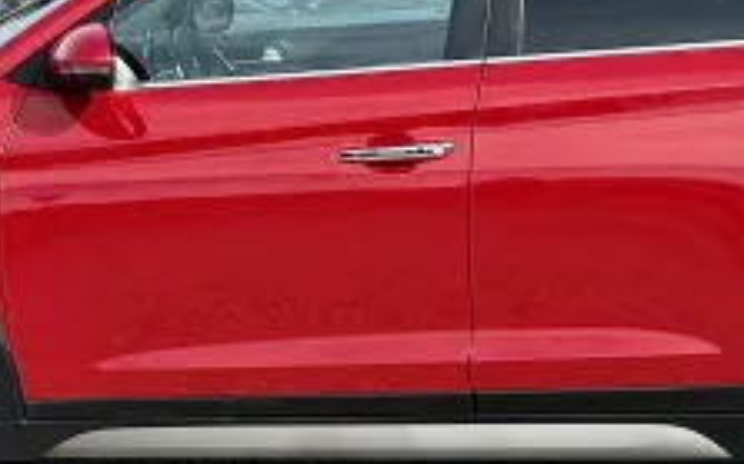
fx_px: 2958
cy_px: 83
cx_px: 427
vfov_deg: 8.9
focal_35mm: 146
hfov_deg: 14.3
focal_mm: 6.86
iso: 80
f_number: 1.78
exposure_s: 1/2597
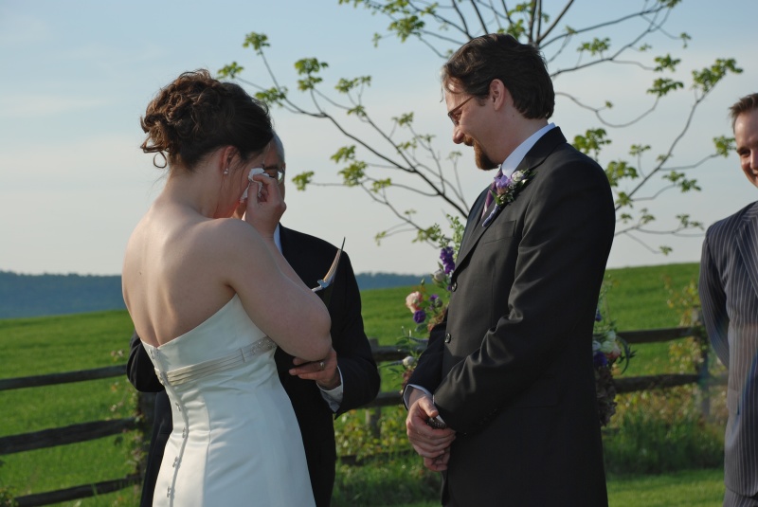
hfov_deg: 20.6
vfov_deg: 13.9
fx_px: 2086
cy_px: 254
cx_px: 379
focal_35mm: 99
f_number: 7.1
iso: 100
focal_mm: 66
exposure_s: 1/200
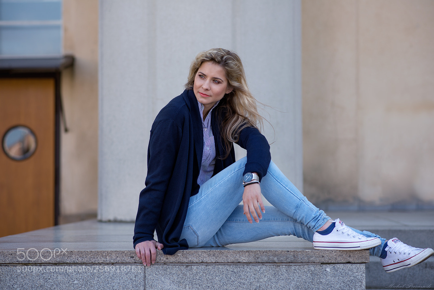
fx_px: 1025
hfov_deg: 23.9
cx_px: 217
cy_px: 145
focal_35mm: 85
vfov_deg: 16.1
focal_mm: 85
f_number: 2.8
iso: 100
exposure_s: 1/500
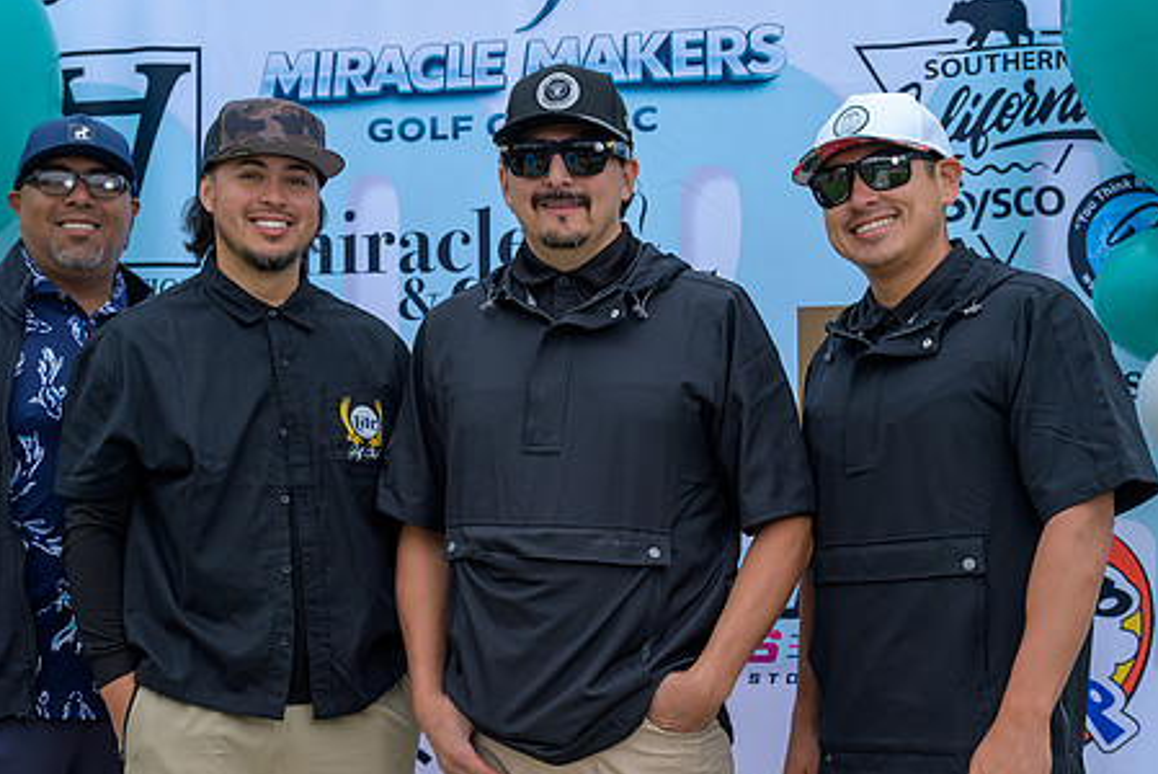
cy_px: 468
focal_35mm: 62
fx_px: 1996
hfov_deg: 32.3
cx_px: 521
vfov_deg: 21.9
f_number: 4
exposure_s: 1/200
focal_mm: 48
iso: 125
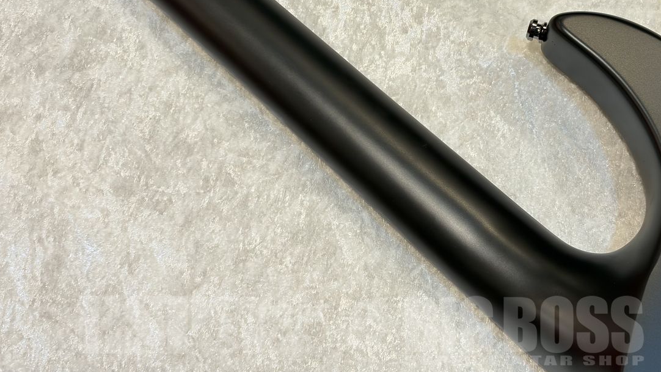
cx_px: 362
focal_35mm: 67
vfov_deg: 17.9
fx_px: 1174
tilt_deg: -66.7
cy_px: 81
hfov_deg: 31.4
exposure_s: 1/60
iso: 100
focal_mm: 5.96
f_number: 1.6
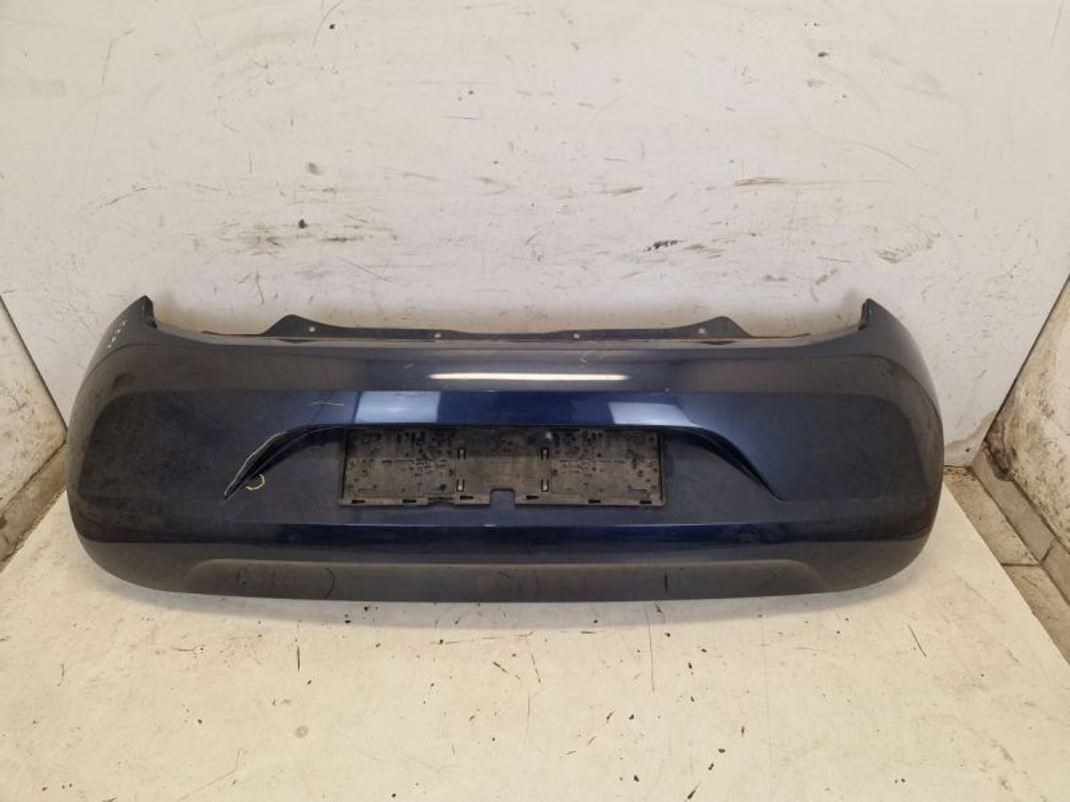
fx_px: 711
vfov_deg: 58.9
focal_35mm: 23
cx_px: 535
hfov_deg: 73.9
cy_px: 401
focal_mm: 5.4
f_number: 1.8
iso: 200
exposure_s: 1/180
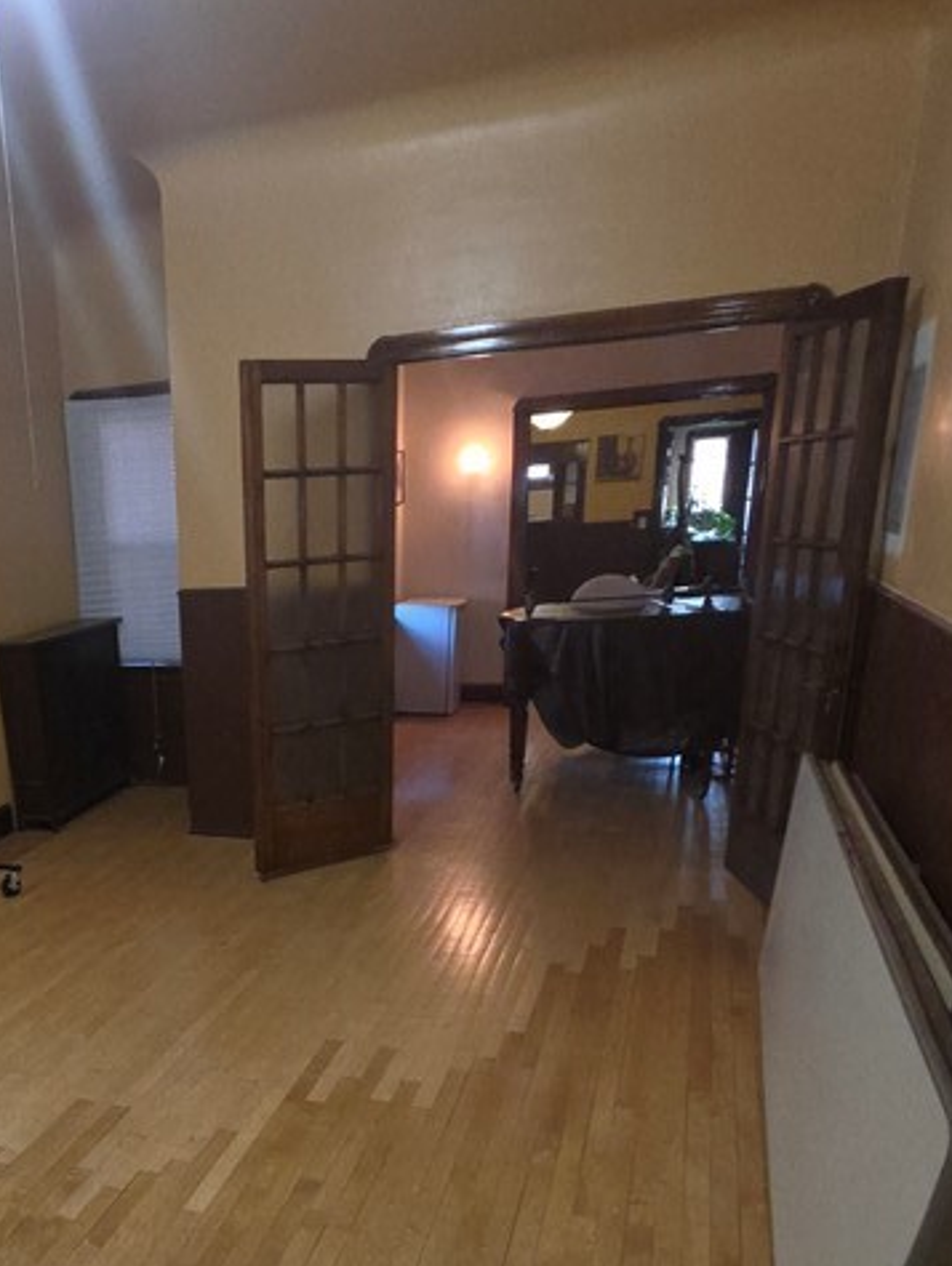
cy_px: 906
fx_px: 1025
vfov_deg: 60.8
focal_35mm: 28
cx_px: 155
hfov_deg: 46.4
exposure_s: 1/60
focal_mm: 2.2
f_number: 1.9
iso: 250
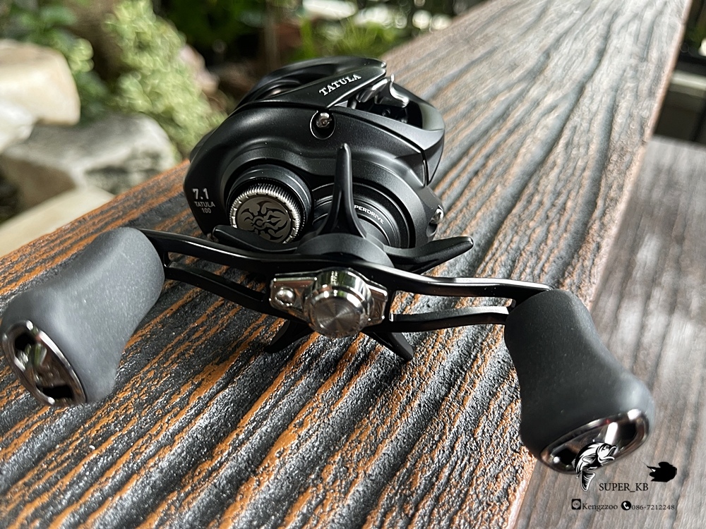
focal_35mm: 25
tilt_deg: -35.3
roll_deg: +0.3
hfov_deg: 69.4
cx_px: 353
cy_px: 264
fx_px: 510
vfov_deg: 54.9
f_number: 1.6
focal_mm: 5.1
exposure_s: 1/73
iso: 125
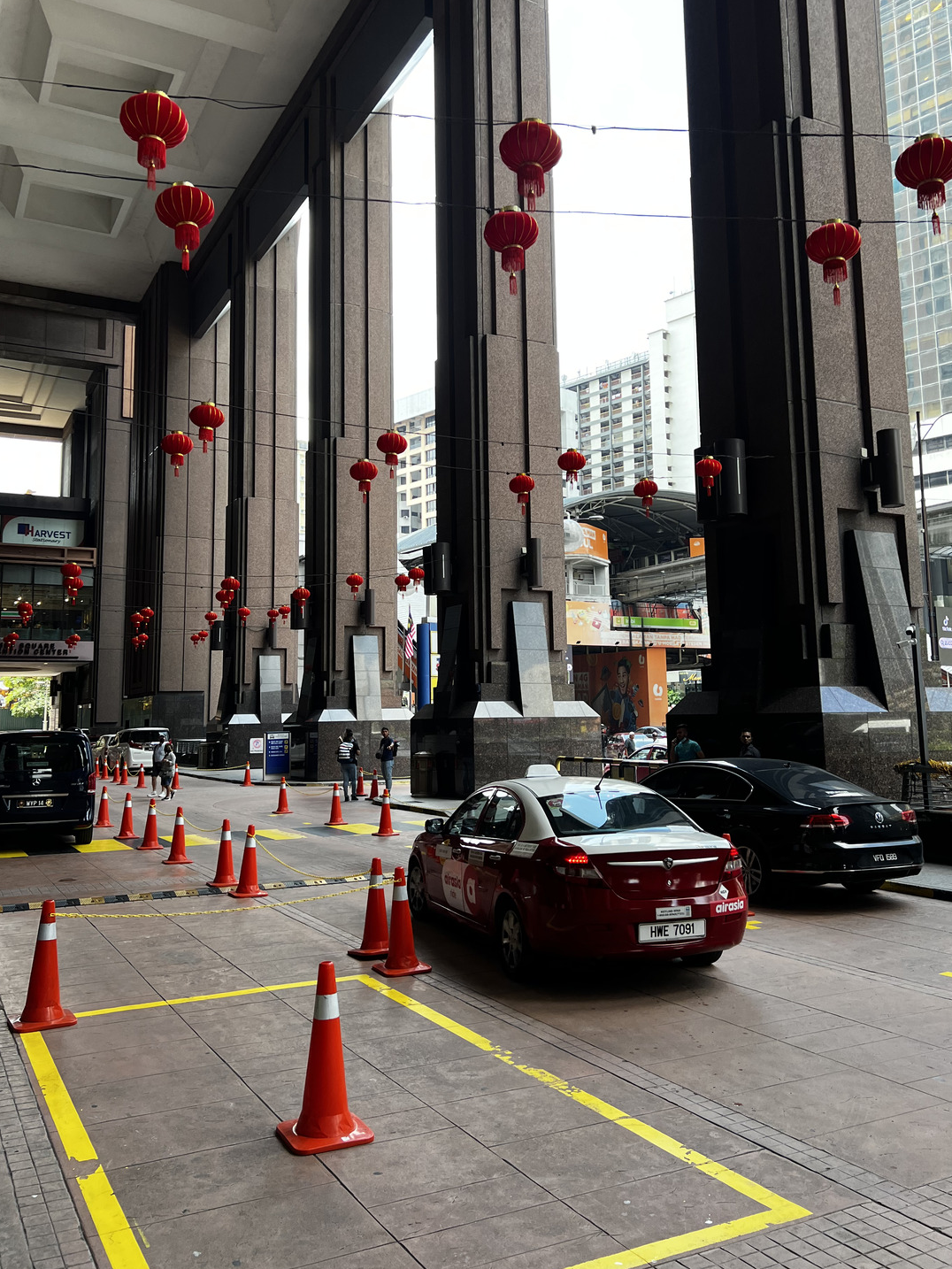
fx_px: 1063
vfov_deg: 61.5
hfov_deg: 48.2
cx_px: 468
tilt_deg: +8.2
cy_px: 565
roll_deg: +0.5
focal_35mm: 29
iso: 64
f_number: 1.5
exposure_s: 1/480
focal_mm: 5.7
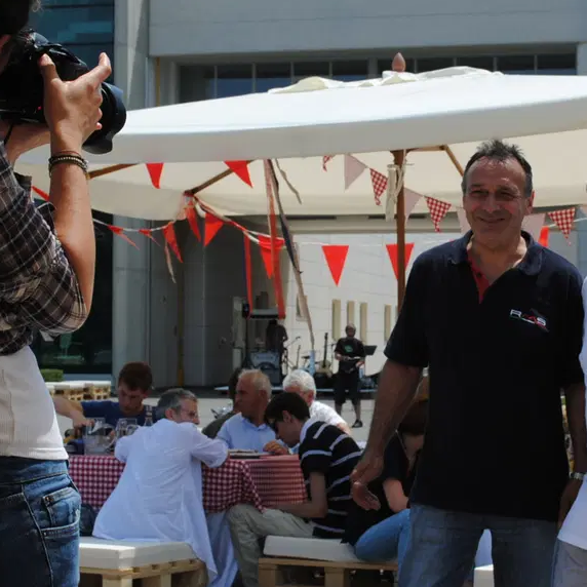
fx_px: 1746
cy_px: 256
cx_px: 357
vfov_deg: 19.1
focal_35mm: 91
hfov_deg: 19.1
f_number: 8
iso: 100
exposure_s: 1/250
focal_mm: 34
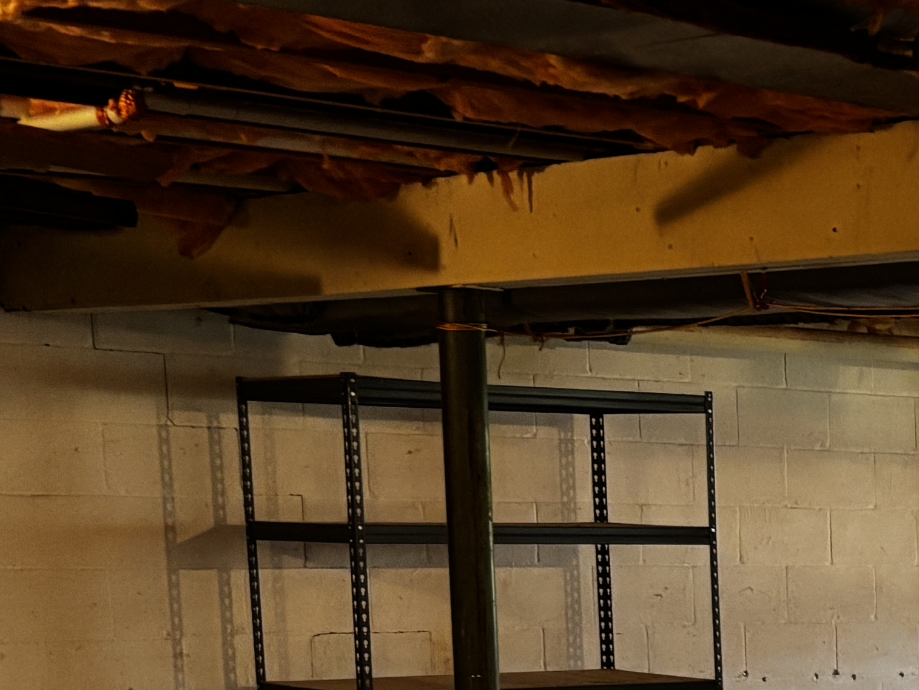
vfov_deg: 14.2
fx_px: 2602
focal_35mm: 98
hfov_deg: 18.2
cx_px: 1305
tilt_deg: -11.8
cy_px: 1025
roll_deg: -1.3
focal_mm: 5.96
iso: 400
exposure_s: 1/40
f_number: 1.6
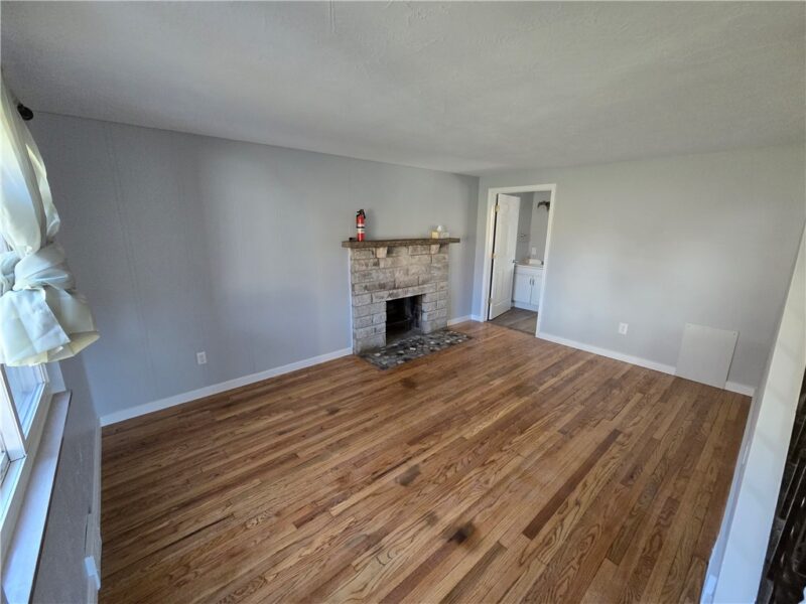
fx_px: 303
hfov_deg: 106.2
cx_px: 403
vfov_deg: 89.9
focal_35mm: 13
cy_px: 302
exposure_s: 1/100
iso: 640
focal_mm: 2.2
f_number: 2.2
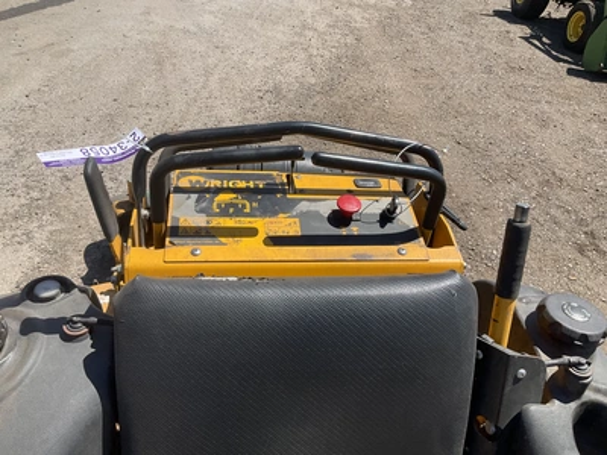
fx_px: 509
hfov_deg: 61.7
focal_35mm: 29
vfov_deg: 48.2
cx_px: 304
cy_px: 228
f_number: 1.8
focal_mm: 3
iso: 25
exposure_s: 1/1534
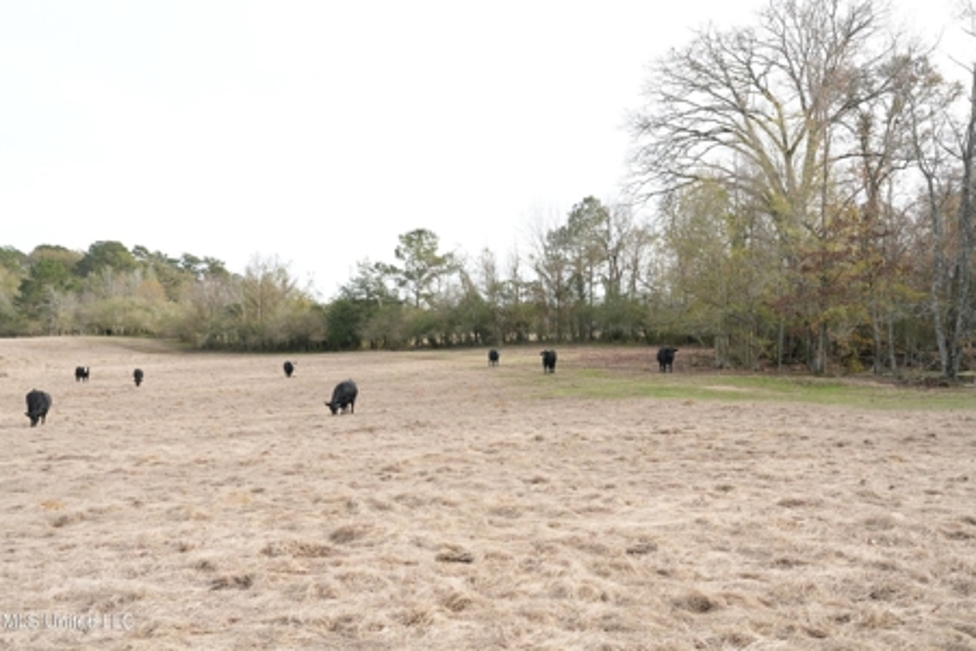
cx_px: 488
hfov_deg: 57.2
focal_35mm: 33
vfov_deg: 40.0
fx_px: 895
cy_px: 326
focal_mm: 33
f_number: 11
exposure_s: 1/80
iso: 320
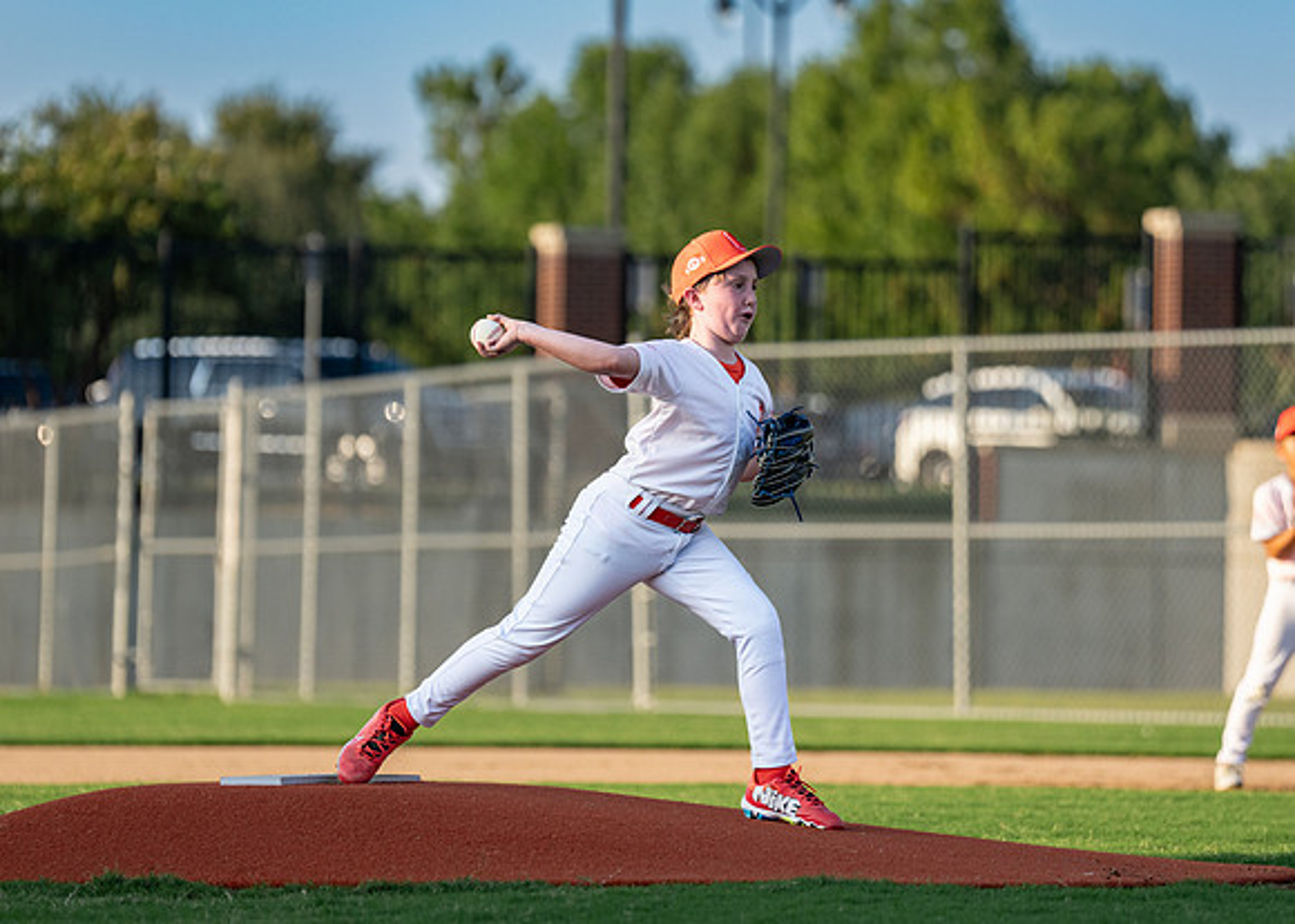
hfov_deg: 8.7
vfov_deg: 6.2
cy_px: 371
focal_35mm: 233
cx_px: 656
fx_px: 8560
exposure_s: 1/4000
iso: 500
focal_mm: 162
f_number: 2.8
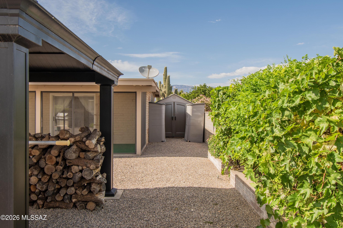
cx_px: 172
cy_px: 114
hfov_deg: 61.9
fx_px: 286
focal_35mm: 30
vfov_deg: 43.6
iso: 200
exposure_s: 1/125
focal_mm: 20
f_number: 13
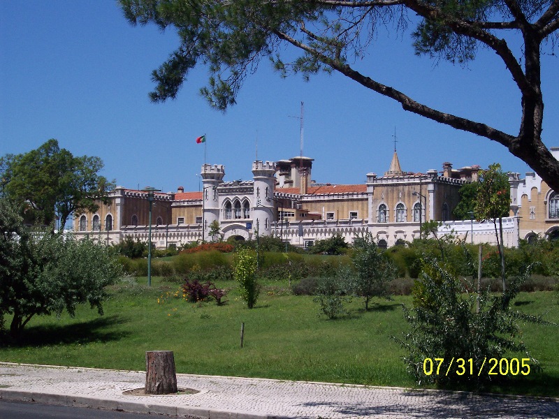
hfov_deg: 22.0
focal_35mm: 89
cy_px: 210
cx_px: 280
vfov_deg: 16.6
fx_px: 1437
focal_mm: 18.7
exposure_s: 1/700
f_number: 6.7
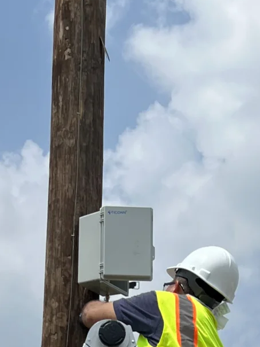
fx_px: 1101
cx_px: 137
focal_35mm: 110
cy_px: 501
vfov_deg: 16.5
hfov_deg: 13.5
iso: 50
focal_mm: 5.7
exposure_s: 1/7463
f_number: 1.5
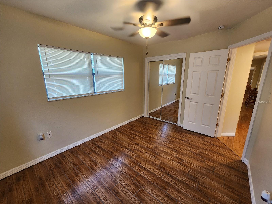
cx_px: 136
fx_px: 102
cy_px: 102
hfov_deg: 106.2
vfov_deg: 89.9
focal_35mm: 13
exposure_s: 1/60
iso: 200
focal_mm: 2.2
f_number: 2.2
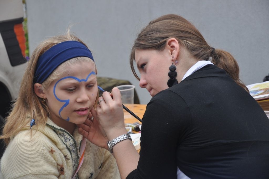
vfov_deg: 13.8
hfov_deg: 20.6
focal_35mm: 99
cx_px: 134
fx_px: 739
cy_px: 90
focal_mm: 66
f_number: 5.3
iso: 200
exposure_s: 1/400
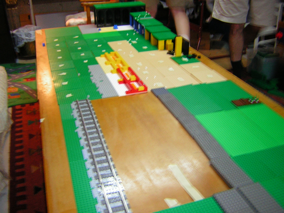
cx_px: 142
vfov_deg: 39.7
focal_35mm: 36
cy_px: 106
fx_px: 295
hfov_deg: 51.4
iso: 84
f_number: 2.6
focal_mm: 4.7
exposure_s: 1/5.4
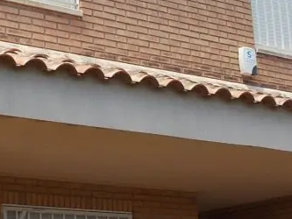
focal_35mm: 100
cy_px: 109
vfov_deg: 14.8
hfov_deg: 19.4
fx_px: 844
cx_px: 48
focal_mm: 4.6
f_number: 8
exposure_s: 1/100
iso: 80
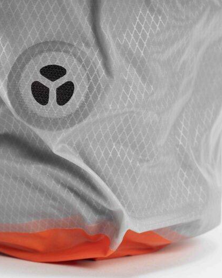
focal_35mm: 114
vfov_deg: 16.9
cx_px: 61
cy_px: 140
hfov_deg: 13.5
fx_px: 936
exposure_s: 1/125
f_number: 11
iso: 100
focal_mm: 110
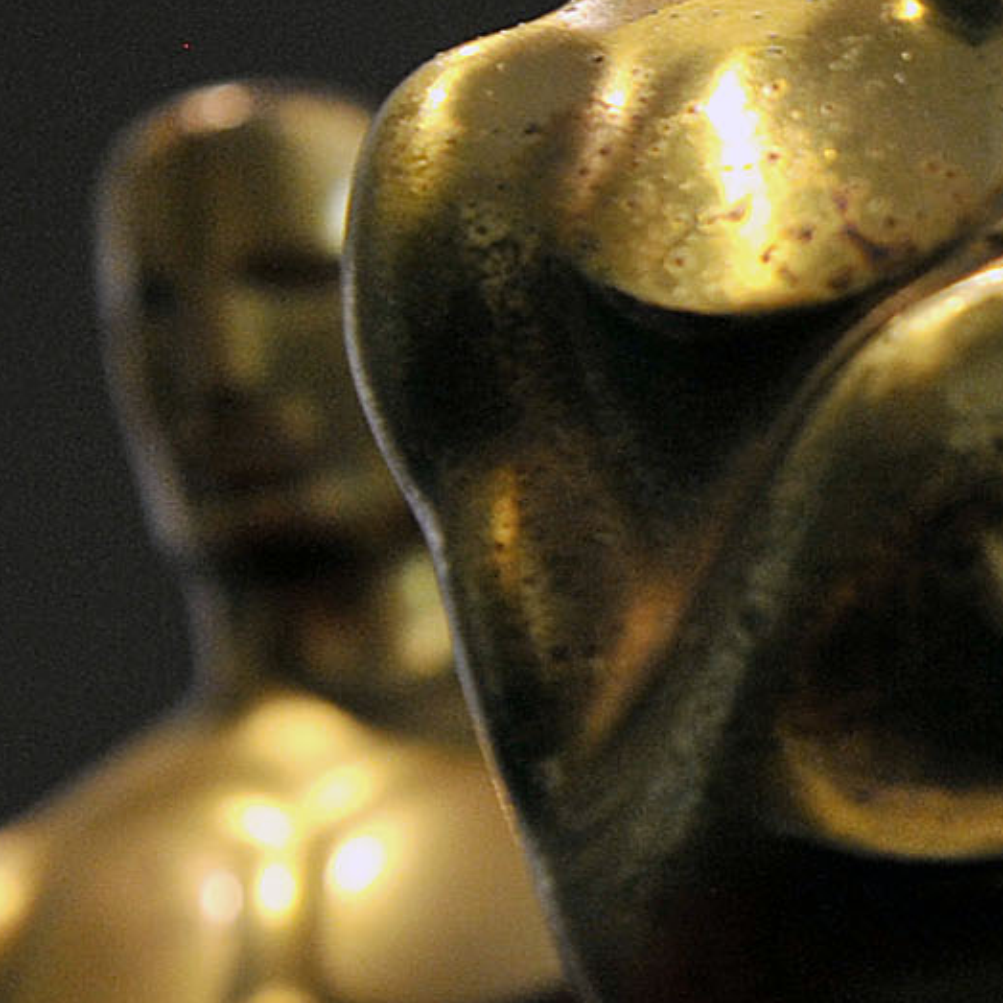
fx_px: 7671
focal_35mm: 234
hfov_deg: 7.1
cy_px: 589
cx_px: 2175
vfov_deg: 7.5
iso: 1250
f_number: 5
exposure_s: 1/20
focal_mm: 48
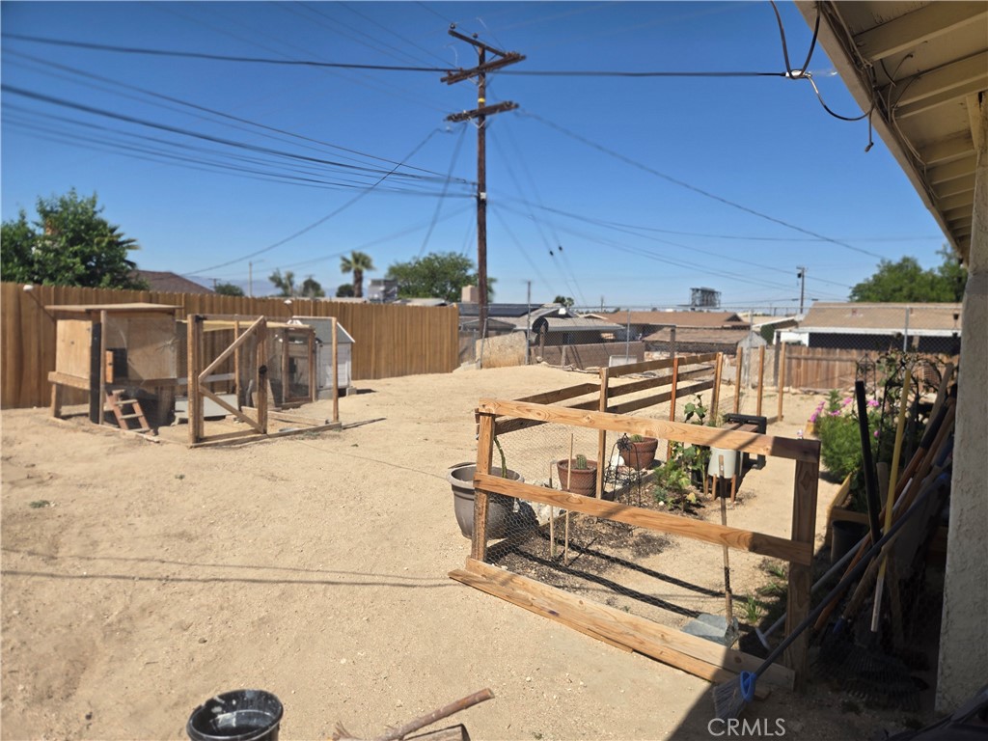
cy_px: 370
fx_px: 656
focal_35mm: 23
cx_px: 494
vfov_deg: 58.9
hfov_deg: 73.9
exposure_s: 1/2643
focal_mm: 5.4
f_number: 1.8
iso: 25
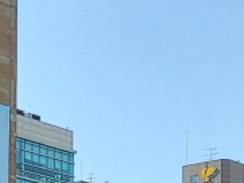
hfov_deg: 10.3
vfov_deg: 7.6
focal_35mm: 184
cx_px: -142
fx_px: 1298
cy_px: 434
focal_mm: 4.58
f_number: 2
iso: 50
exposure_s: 1/818
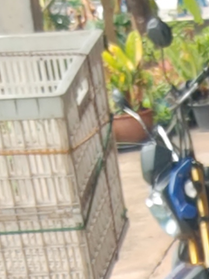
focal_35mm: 178
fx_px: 1432
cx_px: 449
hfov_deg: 7.9
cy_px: 593
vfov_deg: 10.1
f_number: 2.45
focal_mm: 3.25
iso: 111
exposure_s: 1/33.3
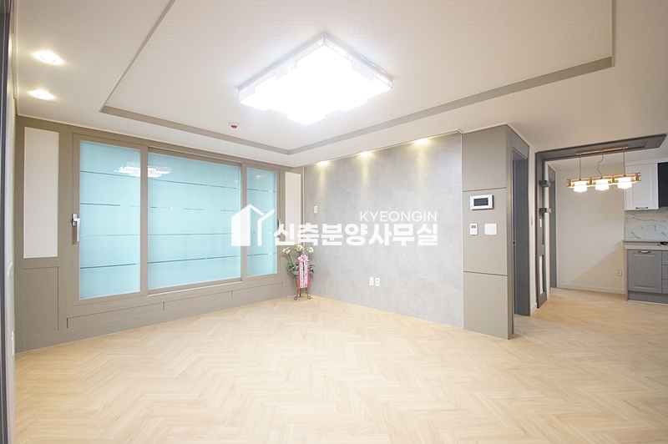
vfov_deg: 77.2
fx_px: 278
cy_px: 222
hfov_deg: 100.4
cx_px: 334
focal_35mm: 15
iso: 1600
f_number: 7.1
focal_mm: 10
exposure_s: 1/40
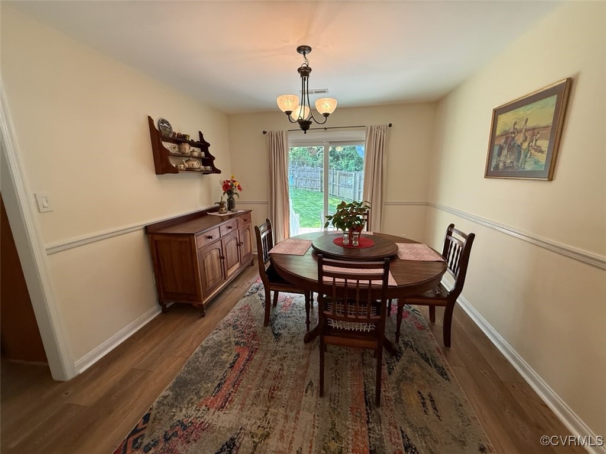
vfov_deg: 85.7
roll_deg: +0.9
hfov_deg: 102.1
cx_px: 303
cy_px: 227
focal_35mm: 14
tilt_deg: -11.9
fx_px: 245
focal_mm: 2.22
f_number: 2.2
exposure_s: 1/120
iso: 320
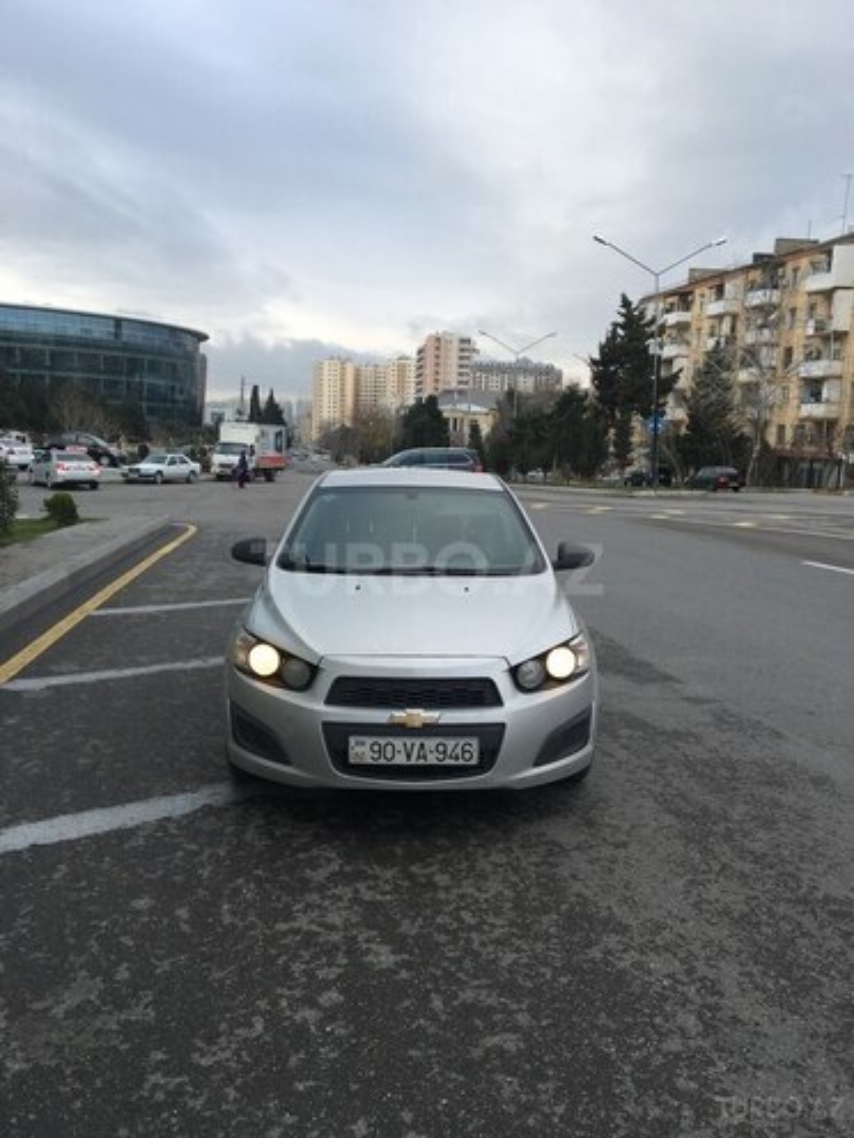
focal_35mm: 29
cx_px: 427
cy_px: 569
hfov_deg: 48.2
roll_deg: -0.5
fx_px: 954
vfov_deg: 61.7
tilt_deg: -8.6
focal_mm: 4.15
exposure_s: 1/487
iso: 25
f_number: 2.2
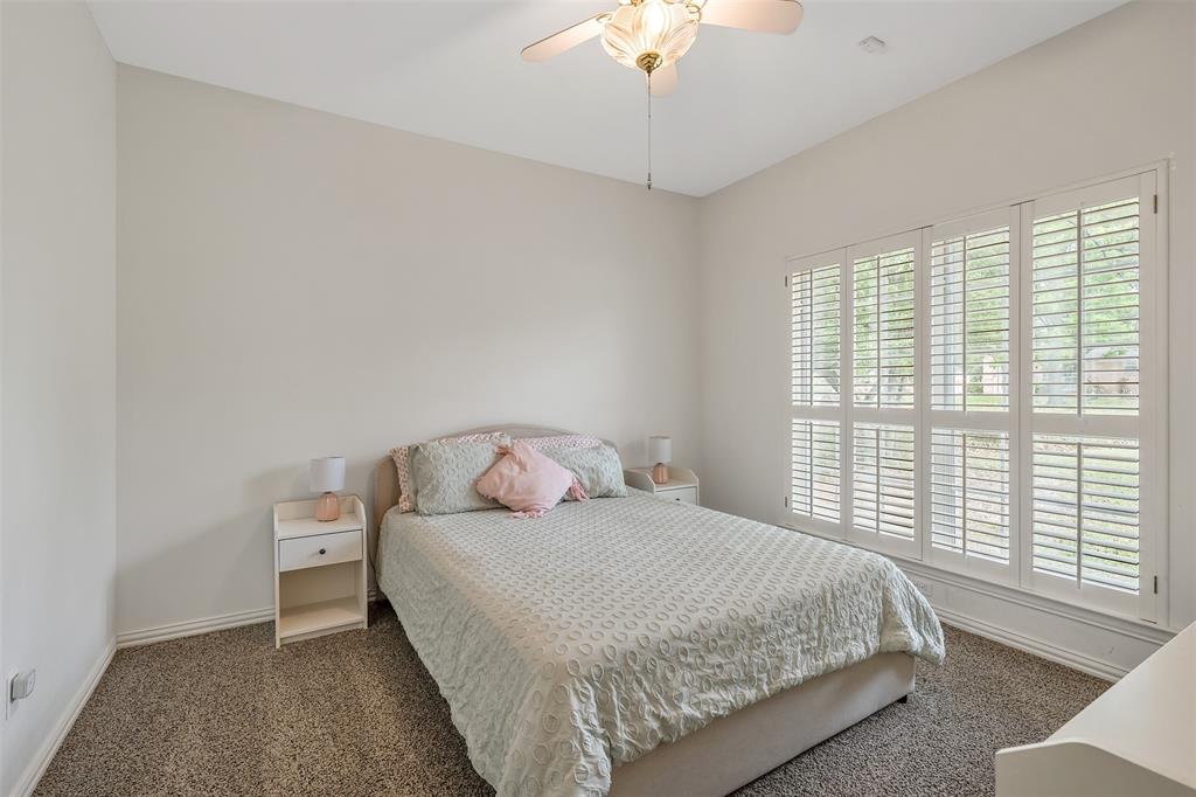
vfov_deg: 73.7
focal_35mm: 16
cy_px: 398
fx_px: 531
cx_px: 598
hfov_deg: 96.8
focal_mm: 16
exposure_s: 1/30
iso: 800
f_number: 8
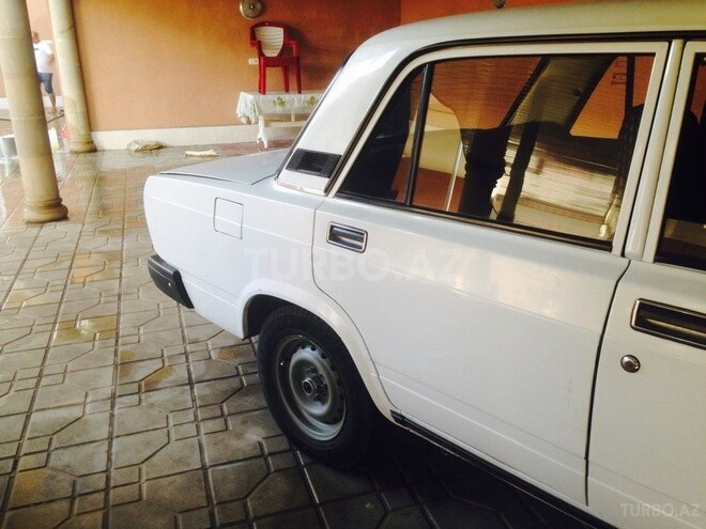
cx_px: 353
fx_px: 673
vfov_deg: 42.9
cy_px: 264
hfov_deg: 55.4
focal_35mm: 33
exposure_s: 1/20
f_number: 2.4
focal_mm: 4.12
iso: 50
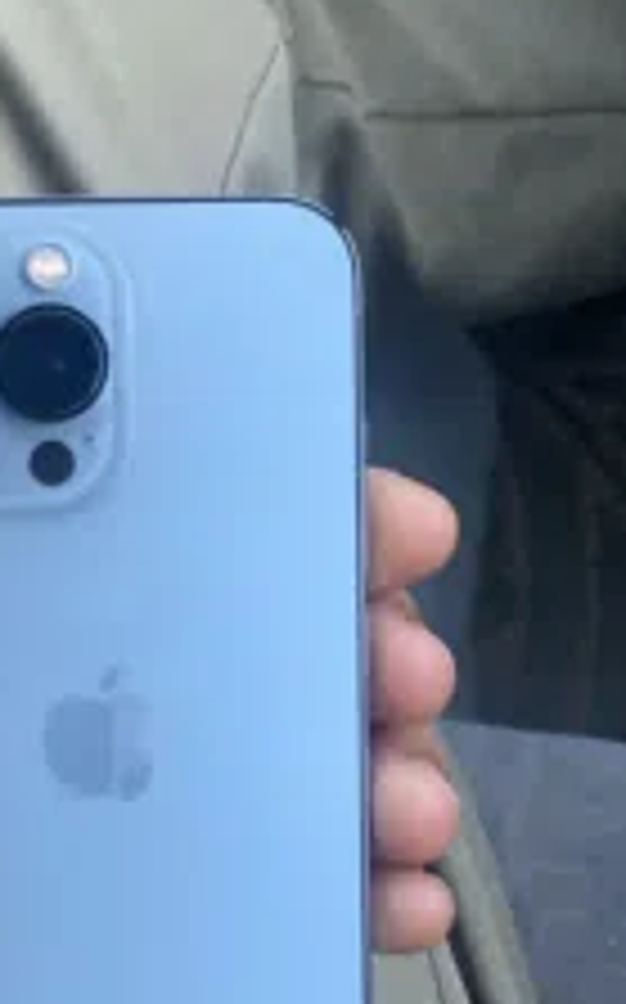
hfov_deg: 13.0
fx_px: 2708
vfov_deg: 20.8
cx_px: 18
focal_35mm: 99
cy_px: 765
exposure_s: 1/122
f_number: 2
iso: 100
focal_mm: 6
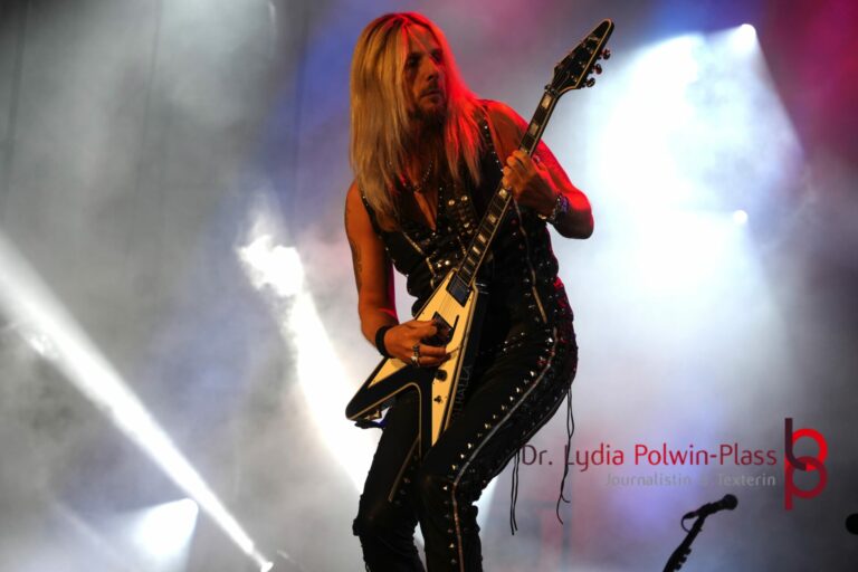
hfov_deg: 14.6
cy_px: 286
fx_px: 3360
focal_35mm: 141
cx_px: 429
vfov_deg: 9.7
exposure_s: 1/160
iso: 640
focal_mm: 94
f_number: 5.6
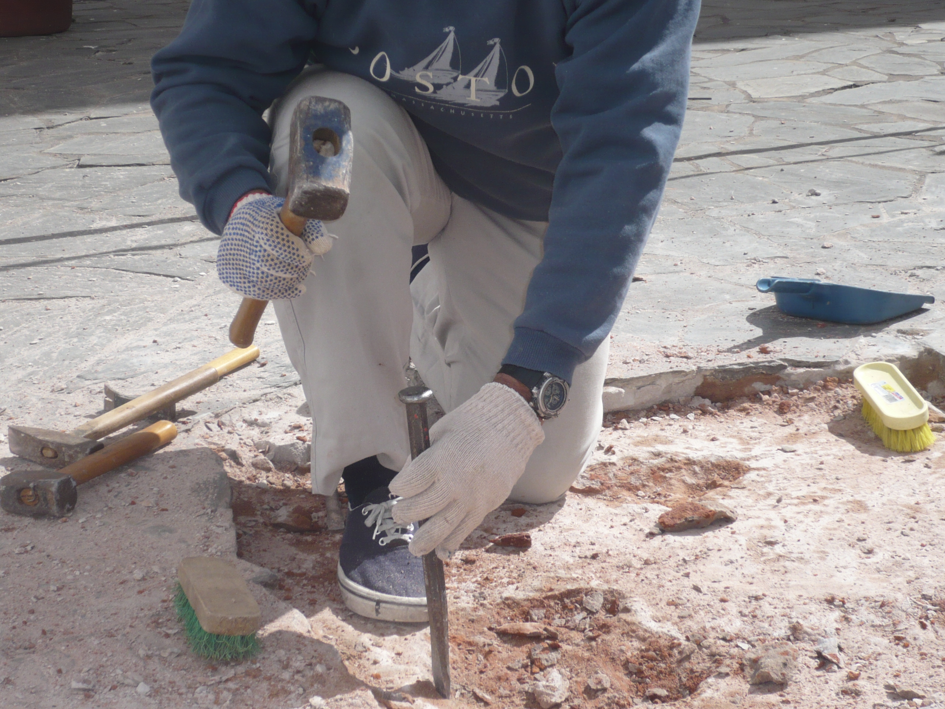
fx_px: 2047
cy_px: 354
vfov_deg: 19.6
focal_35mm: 75
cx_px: 472
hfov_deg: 26.0
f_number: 3.8
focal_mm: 10.4
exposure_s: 1/1000
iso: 100
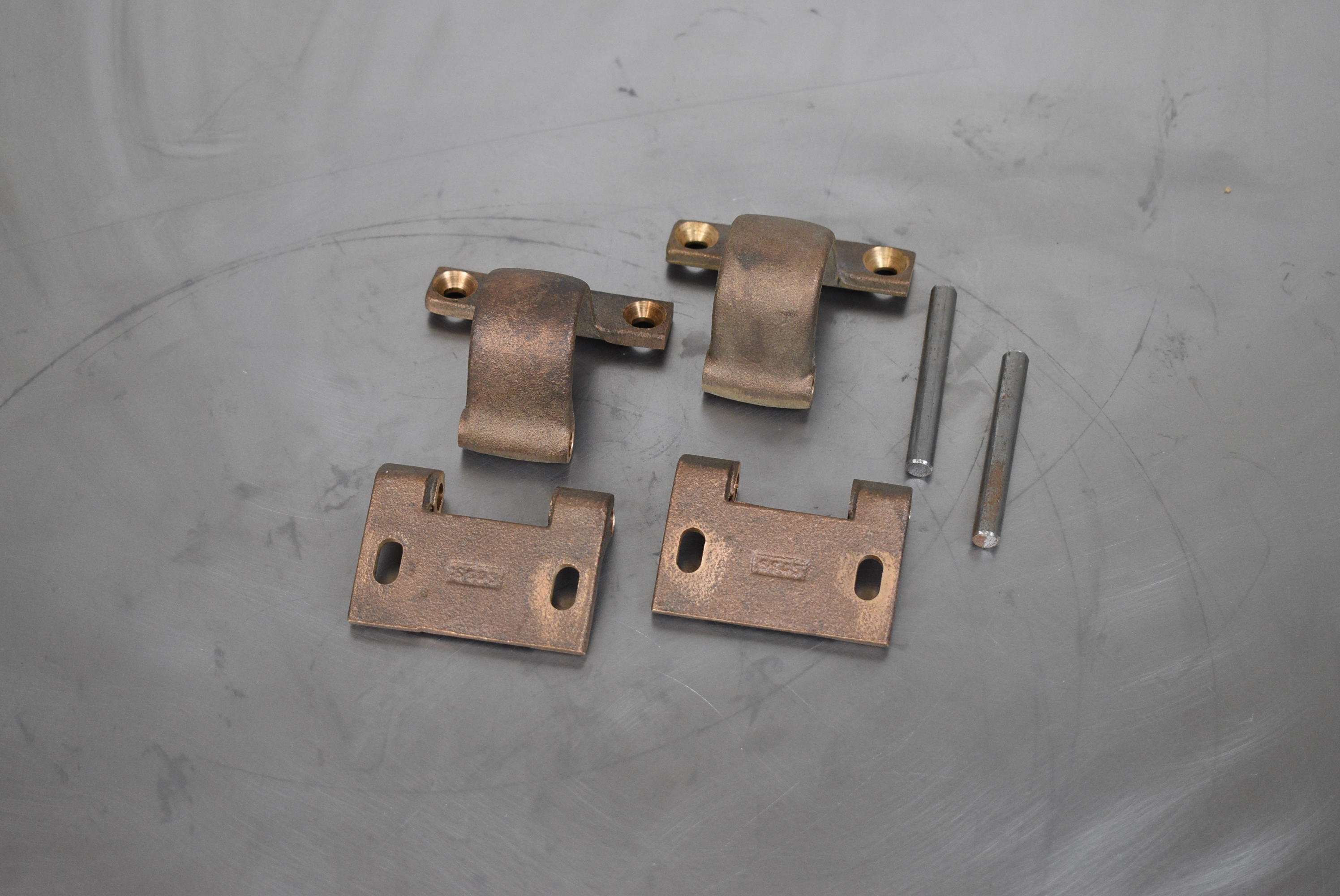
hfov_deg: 31.9
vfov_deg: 21.6
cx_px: 670
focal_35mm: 63
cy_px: 448
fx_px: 2347
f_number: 5
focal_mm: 42
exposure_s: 1/200
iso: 1250
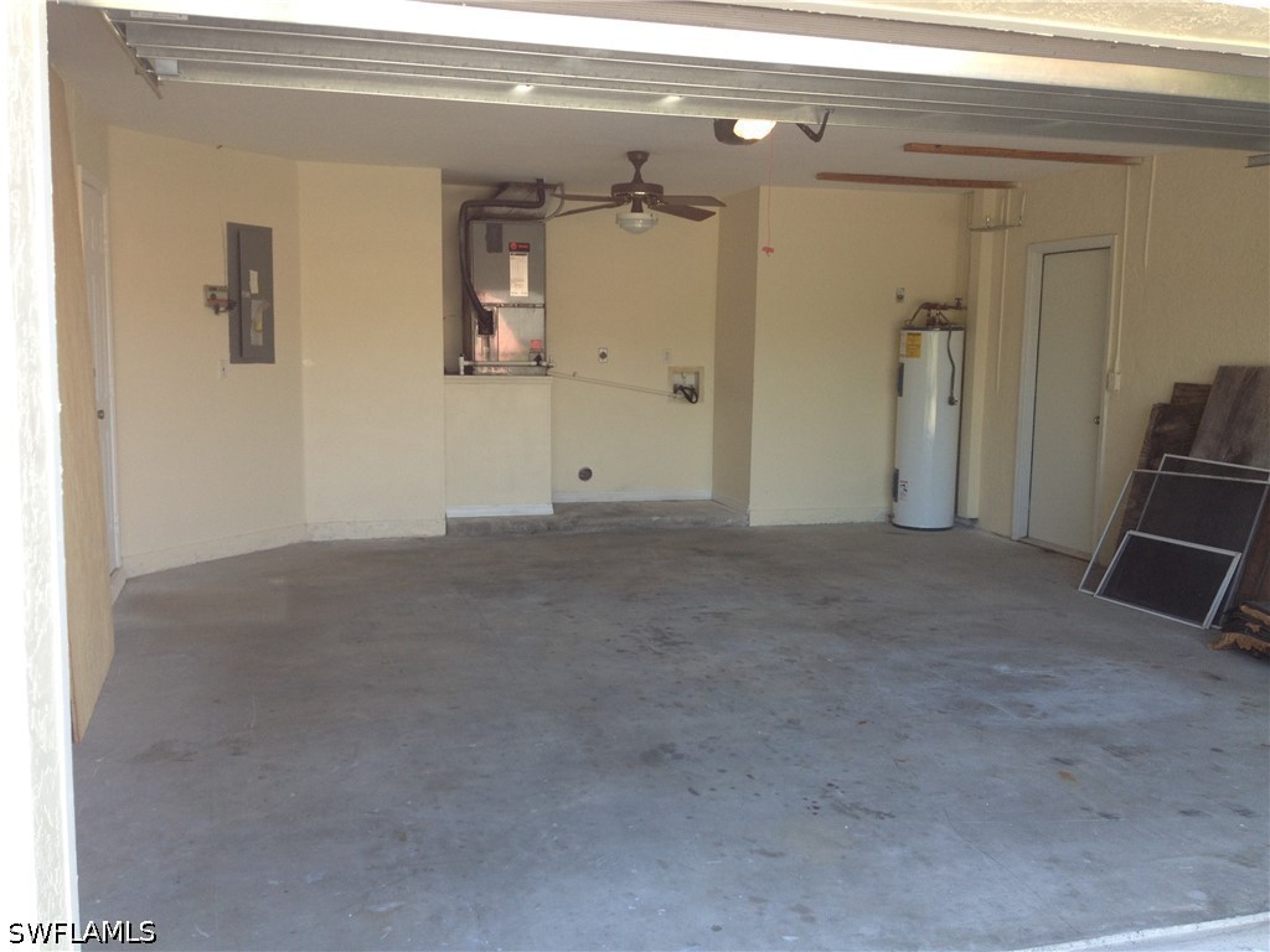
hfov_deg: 52.6
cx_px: 635
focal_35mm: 35
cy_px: 476
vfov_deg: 40.7
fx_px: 1284
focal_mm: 4.28
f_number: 2.4
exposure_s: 1/120
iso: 64
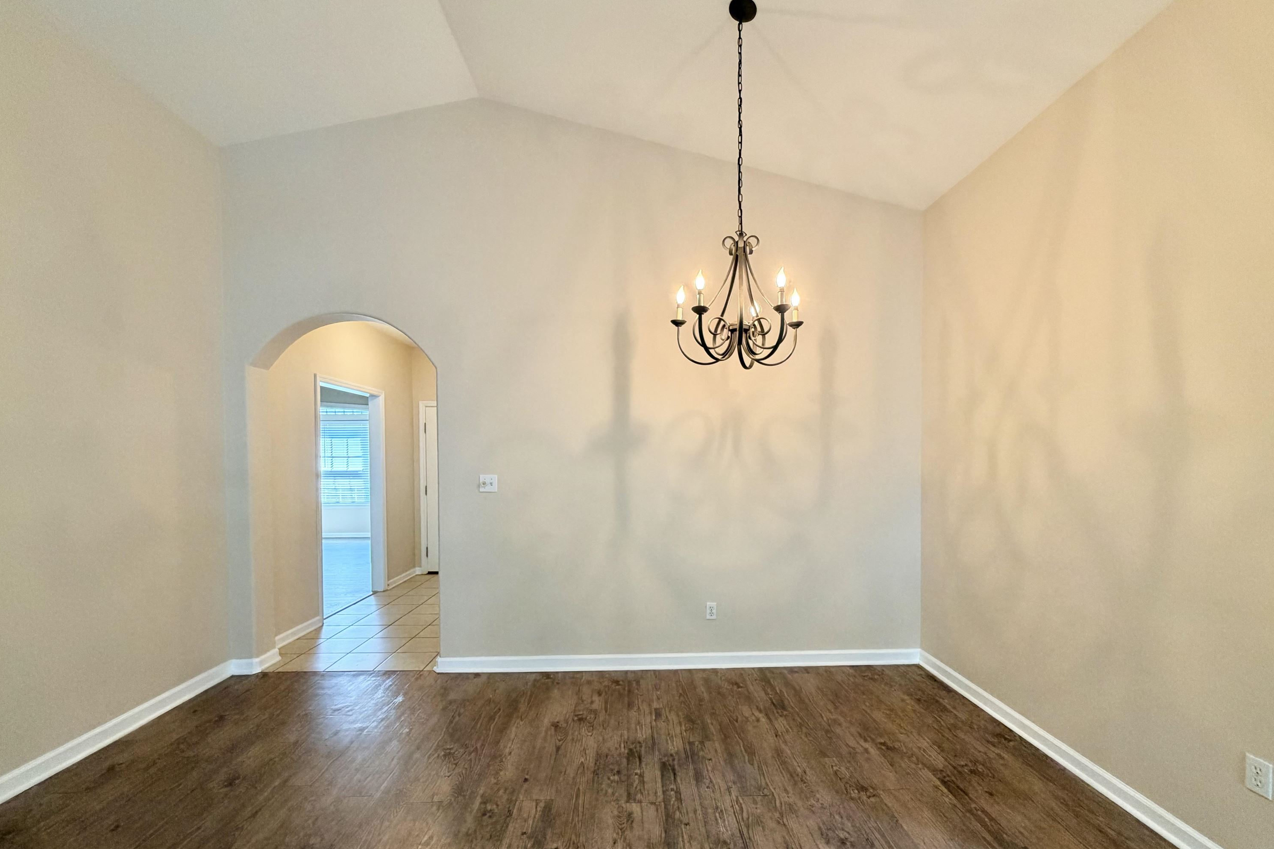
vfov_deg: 77.1
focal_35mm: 15
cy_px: 469
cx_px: 654
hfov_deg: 100.4
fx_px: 531
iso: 250
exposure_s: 1/60
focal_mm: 2.22
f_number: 2.2
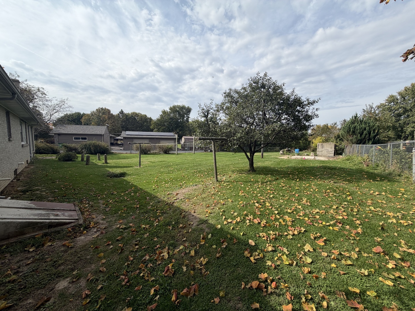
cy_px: 156
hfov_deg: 102.1
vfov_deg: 85.7
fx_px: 168
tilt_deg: -3.9
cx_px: 208
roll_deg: -0.3
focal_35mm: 14
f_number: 2.2
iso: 20
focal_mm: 2.22
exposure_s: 1/928
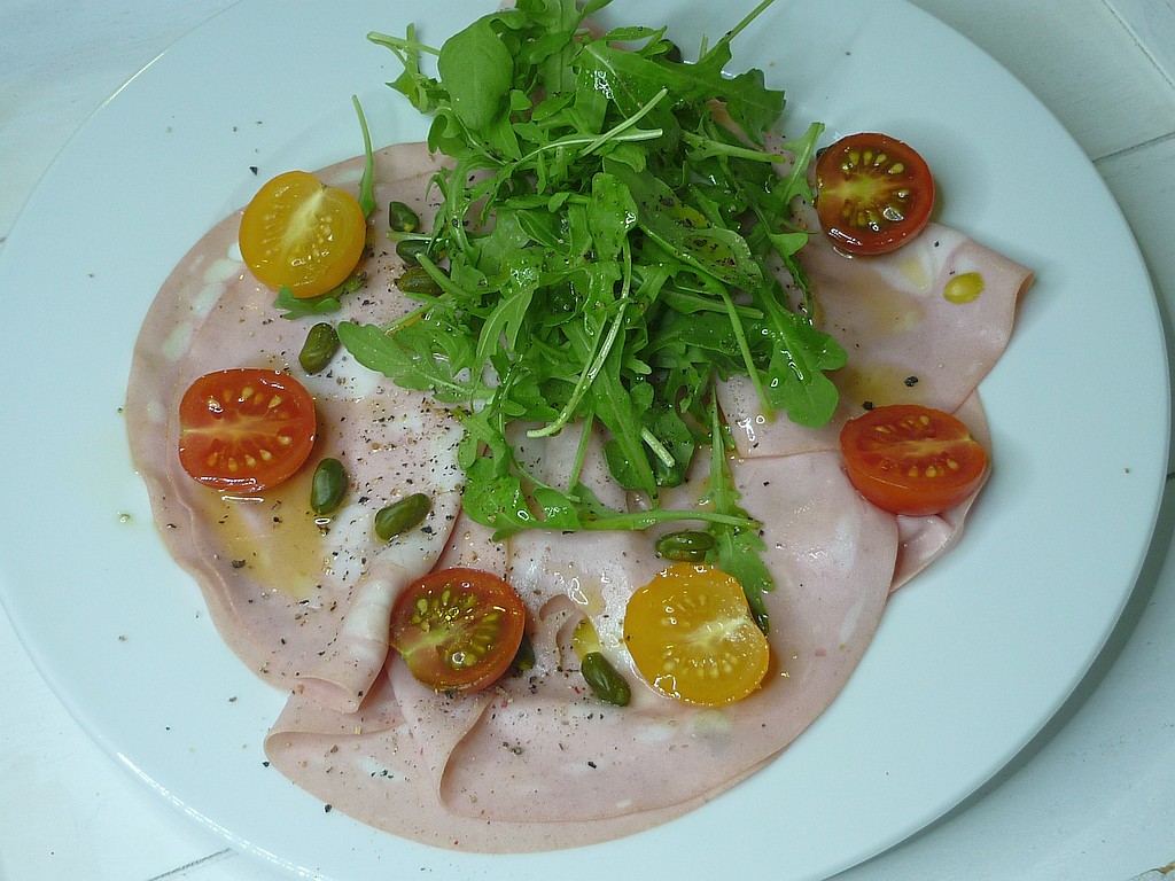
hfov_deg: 39.7
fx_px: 1629
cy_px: 440
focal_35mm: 48
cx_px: 588
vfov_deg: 30.3
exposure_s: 1/50
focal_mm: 5.5
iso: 80
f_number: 2.8
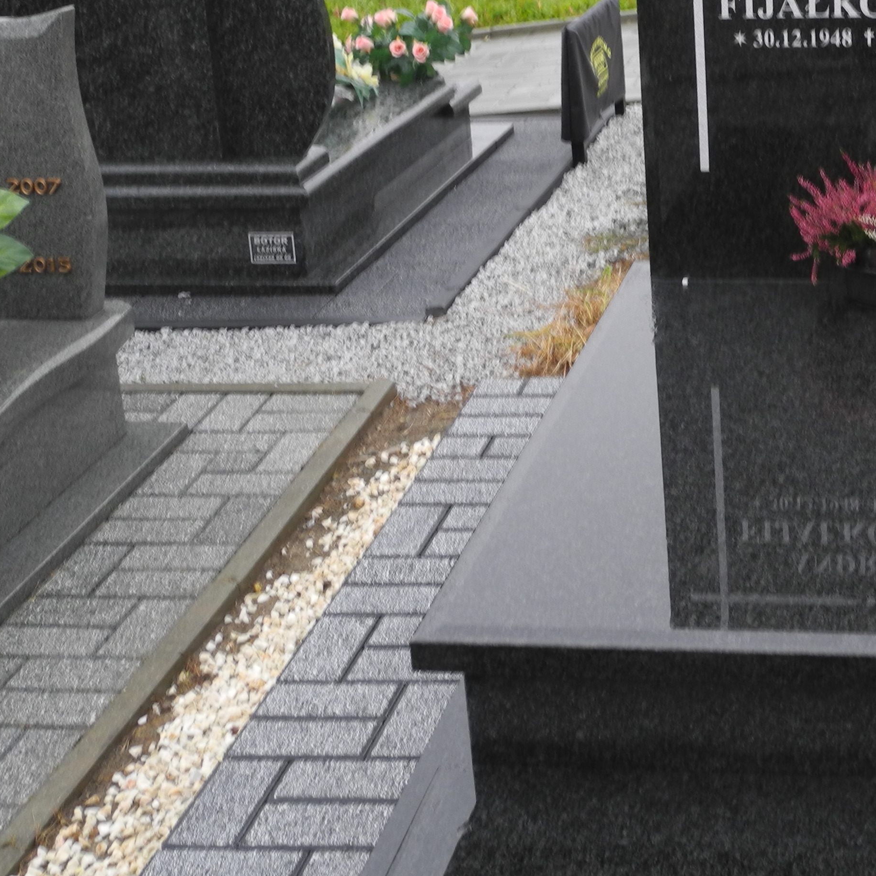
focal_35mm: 67
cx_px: 754
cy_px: 345
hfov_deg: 25.1
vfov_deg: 25.7
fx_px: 1918
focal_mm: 8.1
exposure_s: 1/80
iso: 100
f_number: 3.2
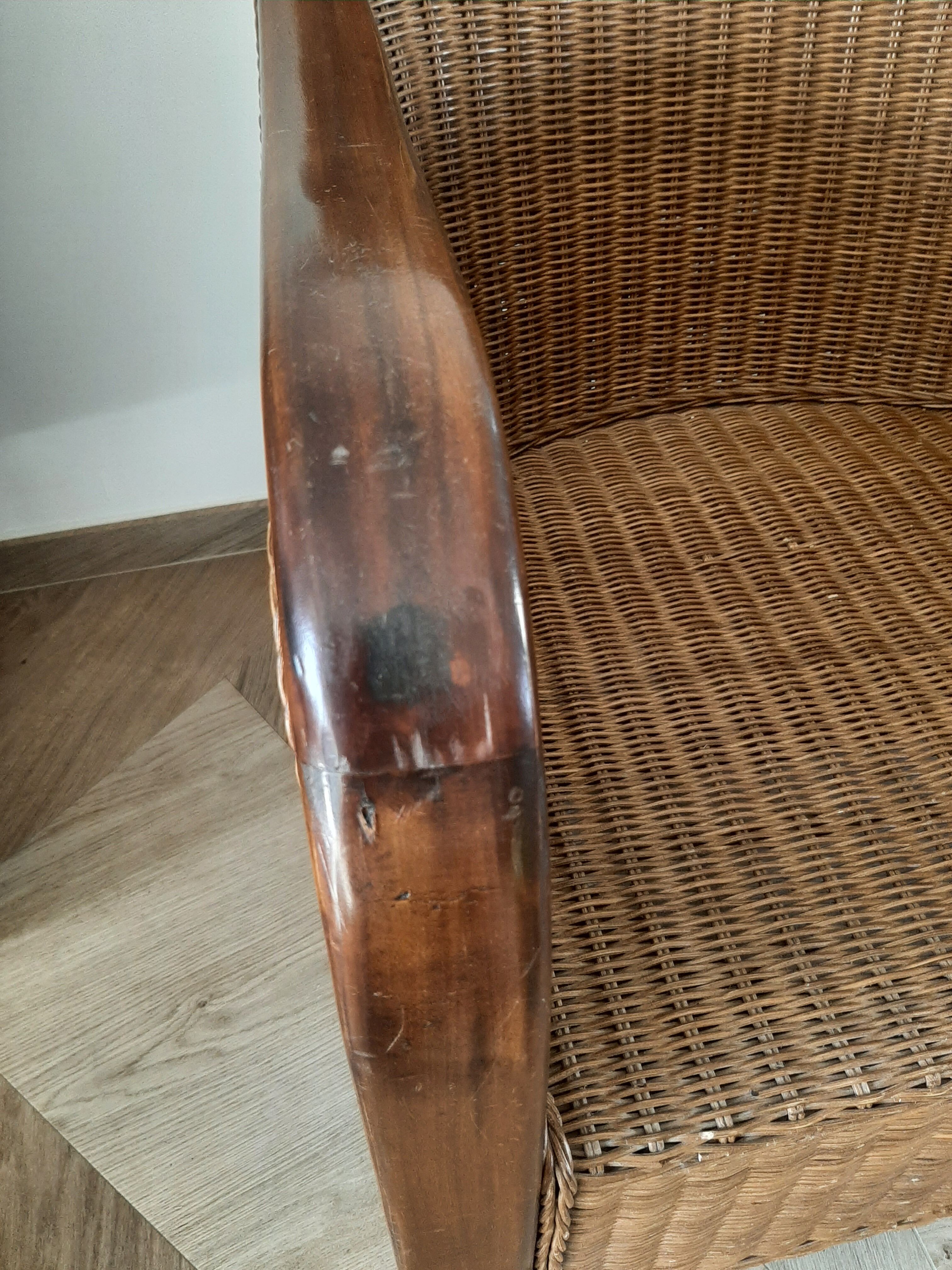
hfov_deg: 53.1
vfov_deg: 67.3
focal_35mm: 26
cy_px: 635
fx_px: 953
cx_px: 476
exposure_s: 1/60
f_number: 1.7
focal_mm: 3.93
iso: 160
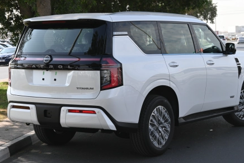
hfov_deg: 23.6
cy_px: 82
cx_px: 137
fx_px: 583
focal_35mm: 86
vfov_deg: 15.9
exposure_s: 1/250
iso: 110
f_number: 6.3
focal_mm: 50
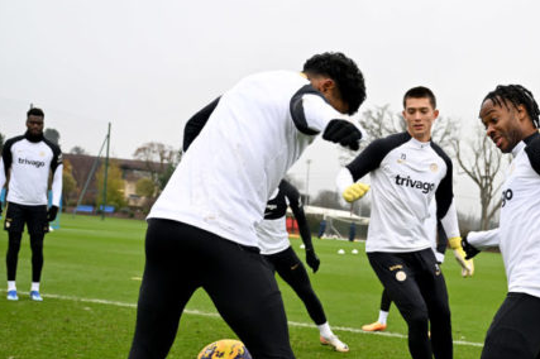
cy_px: 293
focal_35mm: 59
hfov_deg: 33.6
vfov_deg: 22.7
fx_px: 882
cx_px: 379
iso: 800
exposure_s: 1/1000
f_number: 3.5
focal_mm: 33.5
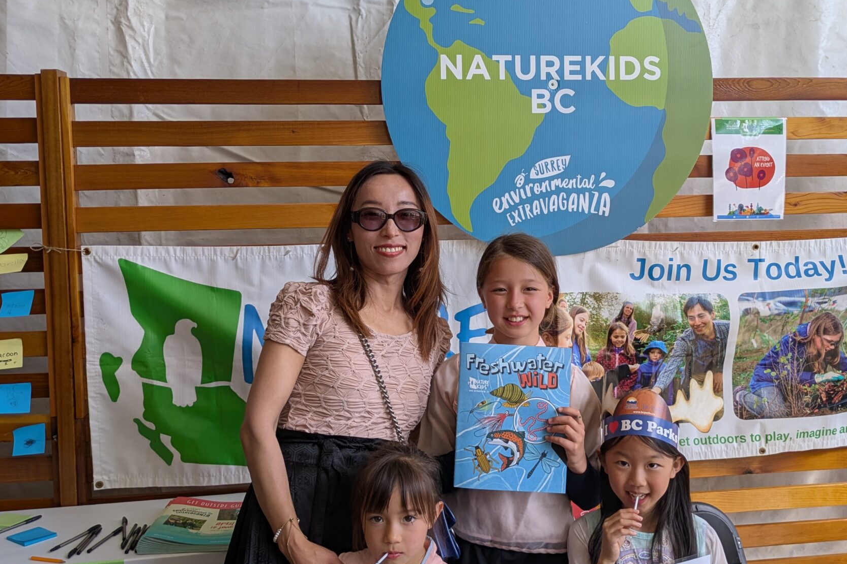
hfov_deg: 48.4
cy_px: 245
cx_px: 472
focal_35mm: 40
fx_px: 941
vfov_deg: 33.4
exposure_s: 1/319
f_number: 1.89
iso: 56
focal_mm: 5.43
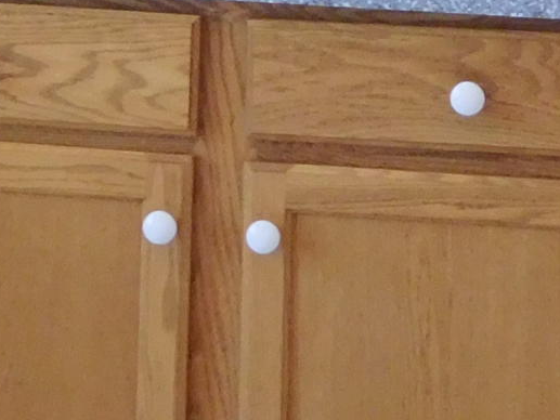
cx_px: 395
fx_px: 2346
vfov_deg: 9.5
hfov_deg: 13.6
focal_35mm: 145
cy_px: -423
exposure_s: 1/20
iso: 400
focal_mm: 4.5
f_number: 3.4
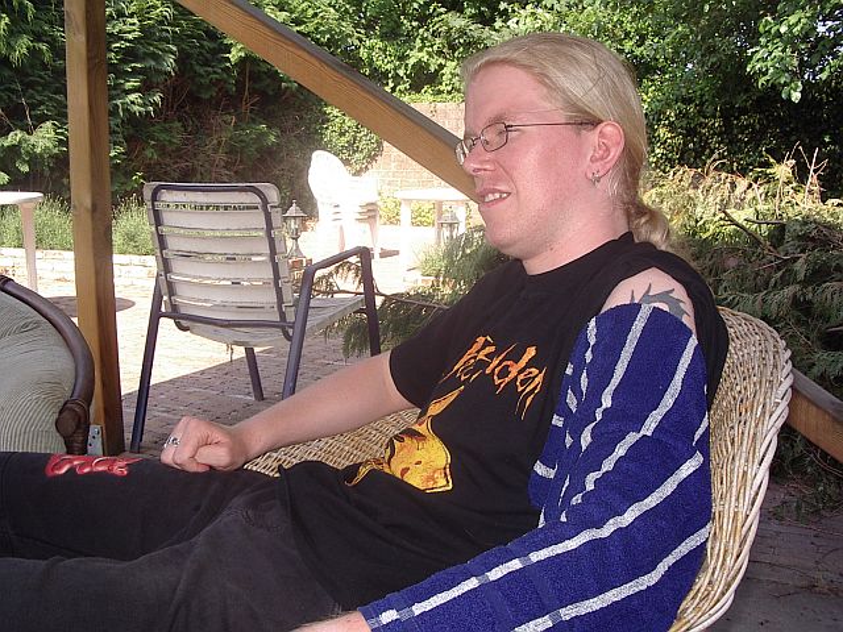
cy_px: 316
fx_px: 925
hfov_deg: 49.0
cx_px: 422
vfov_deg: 37.7
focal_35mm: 38
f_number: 4.8
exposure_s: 1/100
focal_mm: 5.8
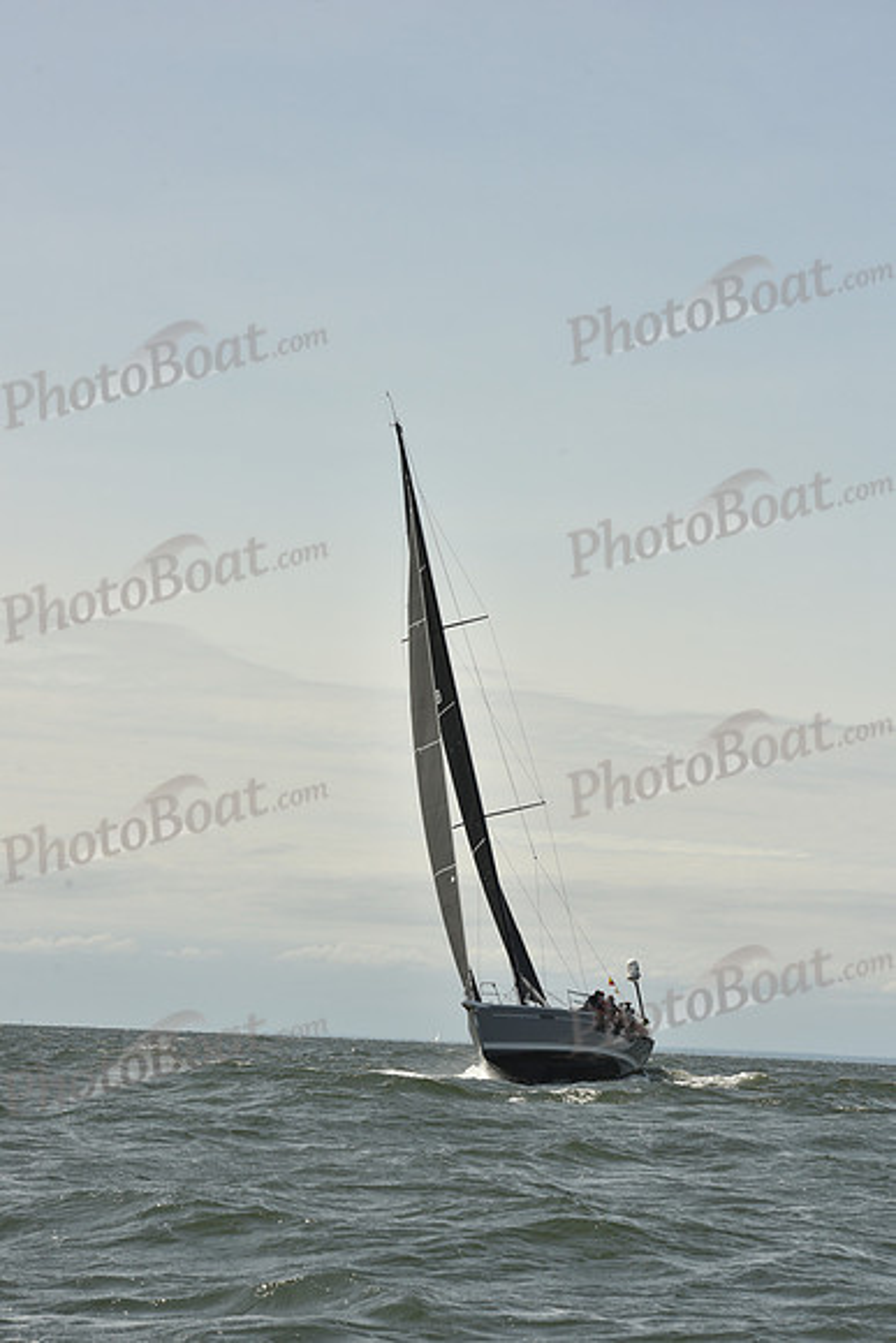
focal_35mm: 98
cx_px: 448
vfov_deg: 20.8
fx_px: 3656
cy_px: 672
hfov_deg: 14.0
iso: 250
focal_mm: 98
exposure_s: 1/800
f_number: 10
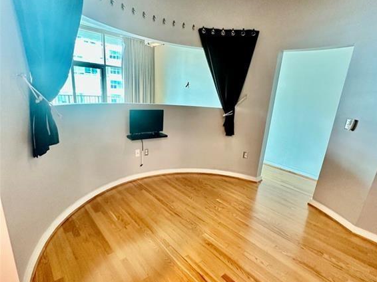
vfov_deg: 68.5
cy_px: 154
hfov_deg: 84.7
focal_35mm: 19
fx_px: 207
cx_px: 191
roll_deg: -4.6
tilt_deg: -14.7
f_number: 2.2
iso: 320
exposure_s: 1/60
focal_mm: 2.22
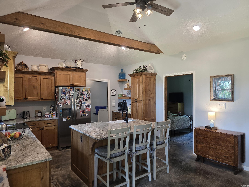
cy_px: 94
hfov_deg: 73.9
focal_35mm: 23
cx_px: 124
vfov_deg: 58.9
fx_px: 165
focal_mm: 6.3
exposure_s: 1/120
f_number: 1.7
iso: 250
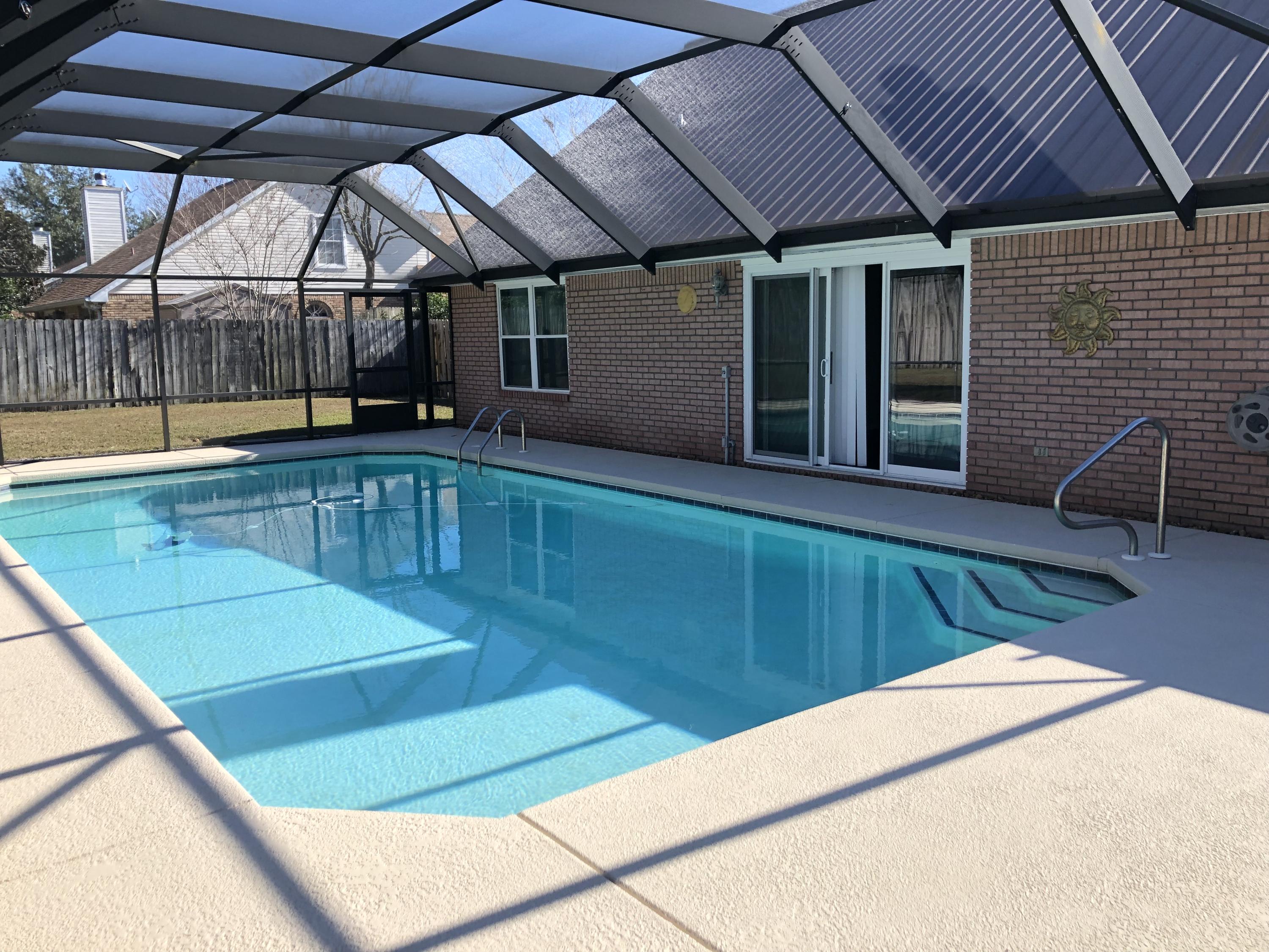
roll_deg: +1.2
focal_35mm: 28
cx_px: 634
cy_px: 476
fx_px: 1026
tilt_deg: -9.2
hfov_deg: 63.4
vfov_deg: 49.7
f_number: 1.8
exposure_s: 1/906
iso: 20
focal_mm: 3.99
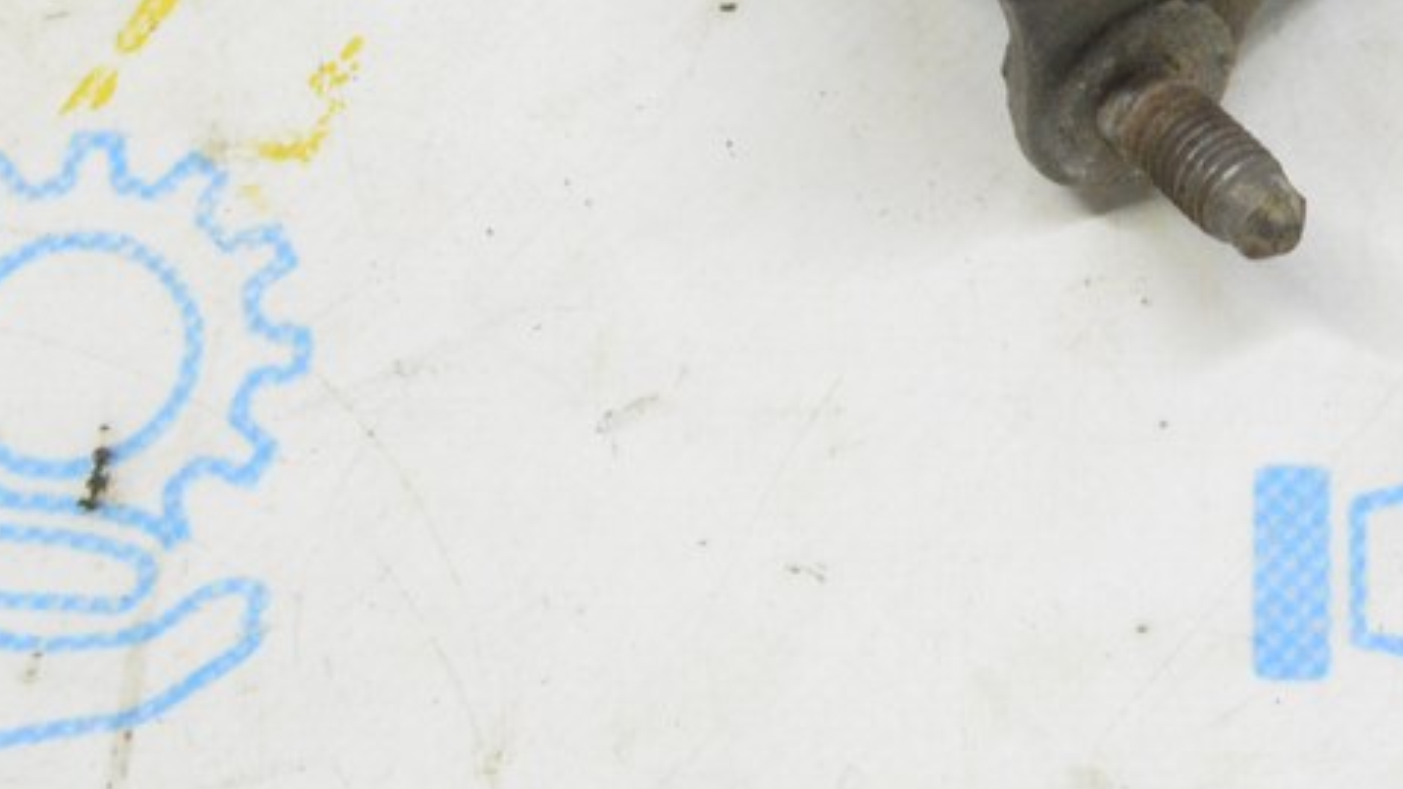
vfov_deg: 9.3
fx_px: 4761
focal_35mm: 128
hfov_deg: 16.5
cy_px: -178
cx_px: 1341
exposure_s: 1/15
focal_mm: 38
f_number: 20
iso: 6400
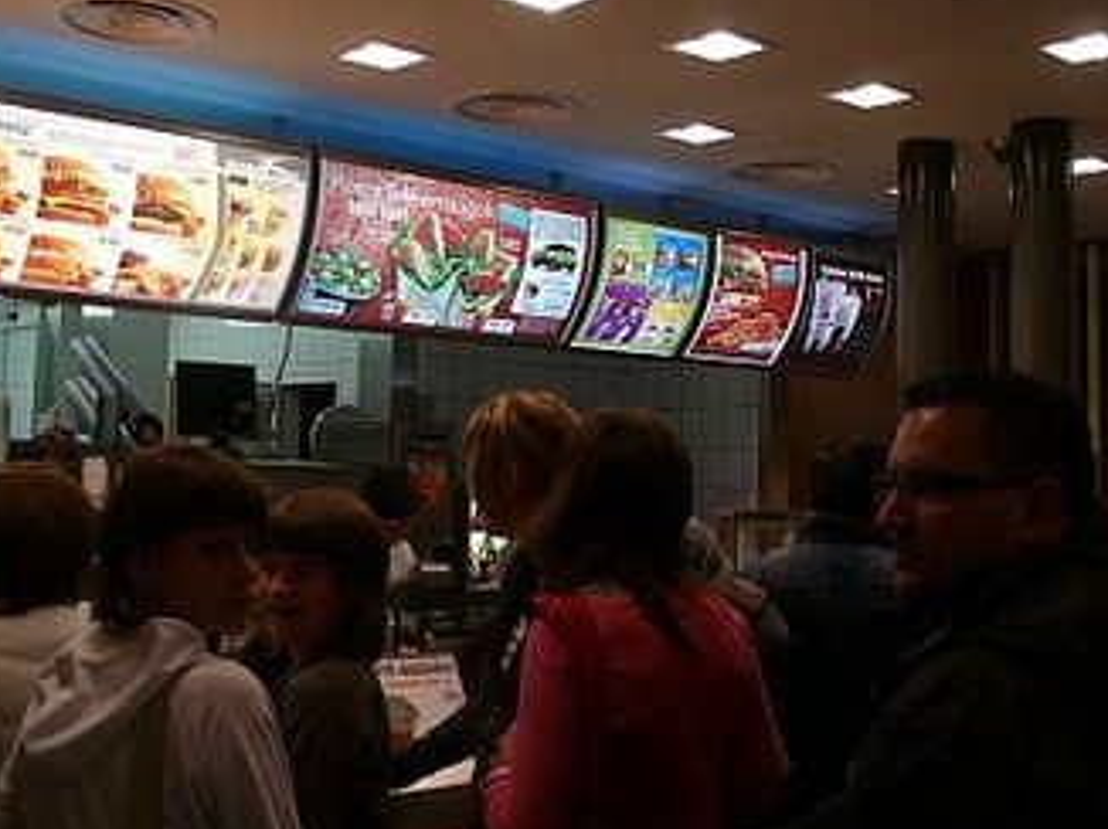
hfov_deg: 43.8
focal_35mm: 43
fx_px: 1375
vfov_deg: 33.5
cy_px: 374
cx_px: 598
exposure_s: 1/50
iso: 100
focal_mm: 7.4
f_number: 2.8
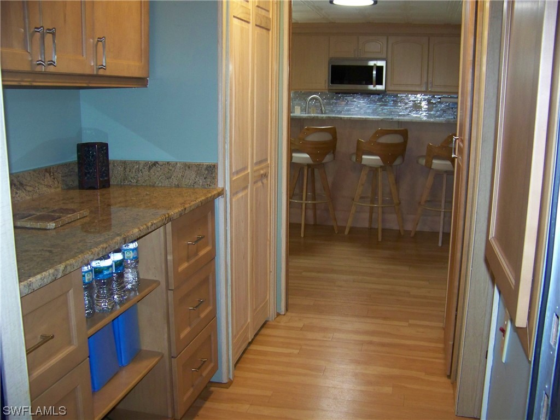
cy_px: 210
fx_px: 582
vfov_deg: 39.7
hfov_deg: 51.4
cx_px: 280
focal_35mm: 36
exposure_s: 1/30
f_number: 2.8
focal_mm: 5.85
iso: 200
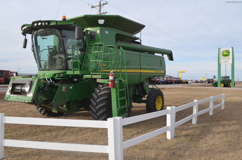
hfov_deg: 62.0
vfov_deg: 43.4
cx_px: 121
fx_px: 201
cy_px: 80
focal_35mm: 30
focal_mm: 20
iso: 100
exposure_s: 1/200
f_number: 7.1
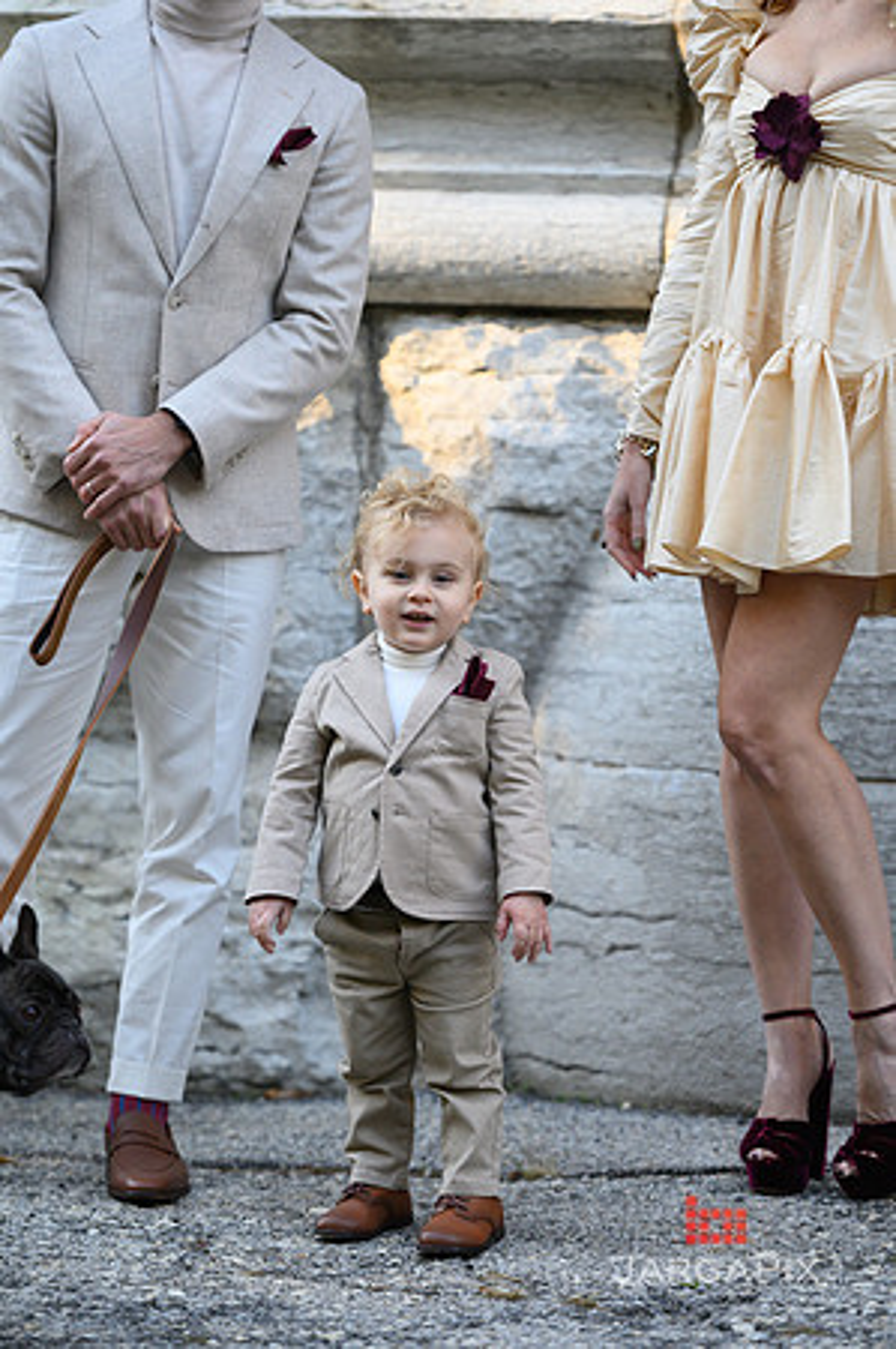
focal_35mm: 140
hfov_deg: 9.8
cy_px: 674
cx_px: 448
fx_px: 5238
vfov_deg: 14.7
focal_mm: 140
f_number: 3.2
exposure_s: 1/1250
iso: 1600
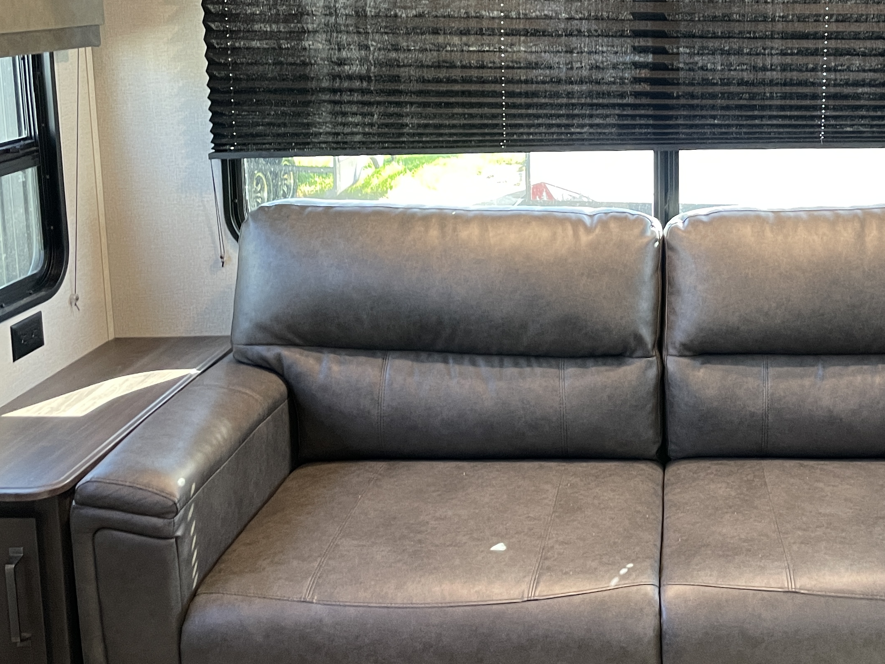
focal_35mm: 49
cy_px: 206
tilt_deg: -7.5
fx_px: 1253
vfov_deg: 29.4
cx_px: 651
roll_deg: +1.3
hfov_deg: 38.0
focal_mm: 4.2
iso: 250
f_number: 1.6
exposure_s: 1/60
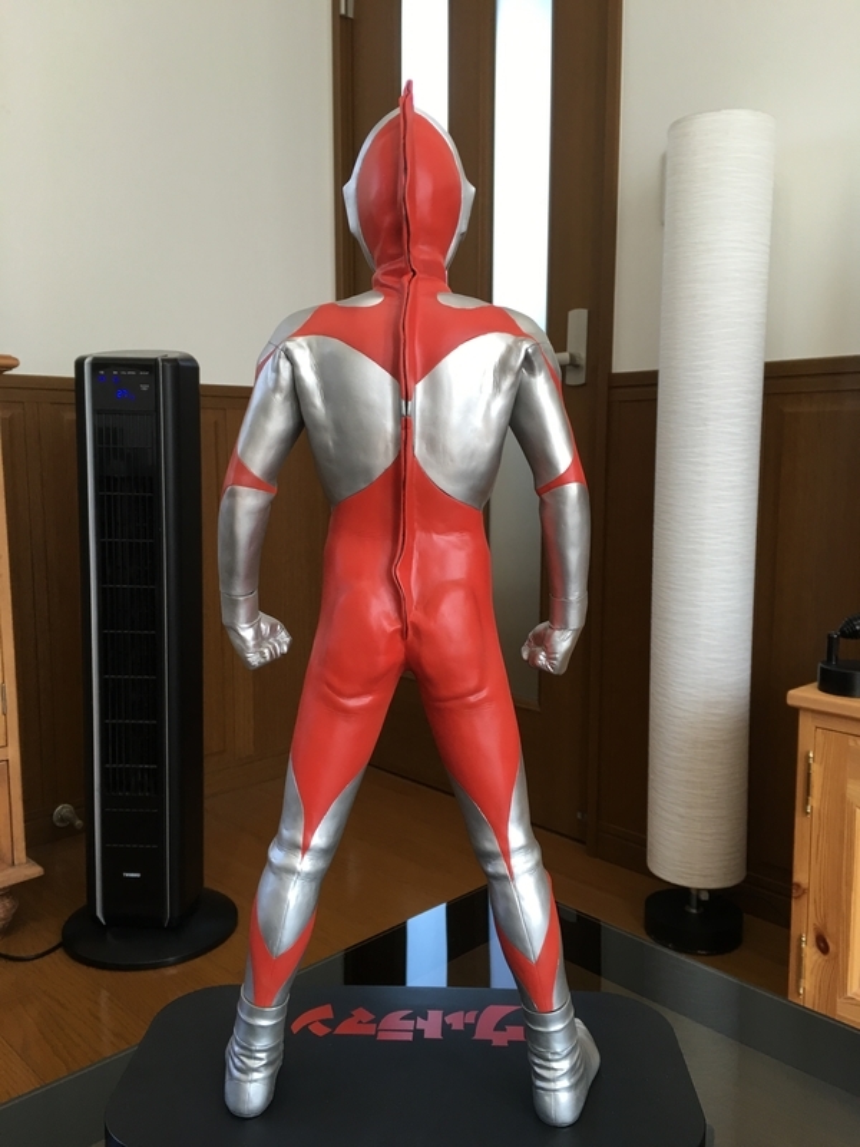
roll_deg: -0.2
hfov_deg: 48.2
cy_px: 574
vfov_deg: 61.7
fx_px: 961
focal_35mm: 29
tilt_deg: -7.7
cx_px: 430
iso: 25
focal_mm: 4.15
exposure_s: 1/15
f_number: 2.2
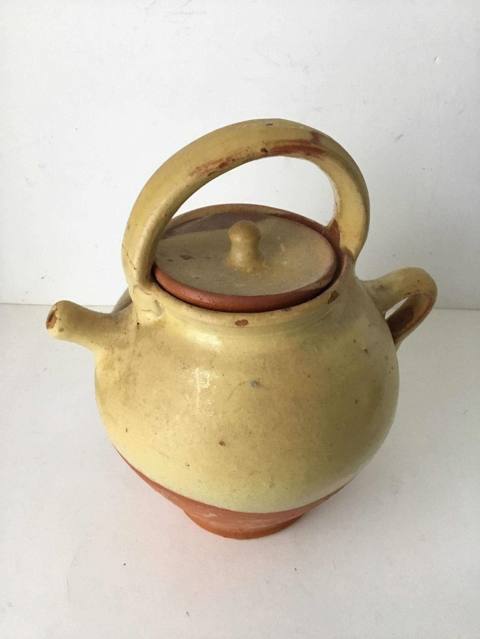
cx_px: 240
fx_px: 573
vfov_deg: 58.4
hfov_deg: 45.4
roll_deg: +3.1
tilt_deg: -36.3
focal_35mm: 31
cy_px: 320
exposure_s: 1/25
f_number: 2.4
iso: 200
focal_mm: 3.3
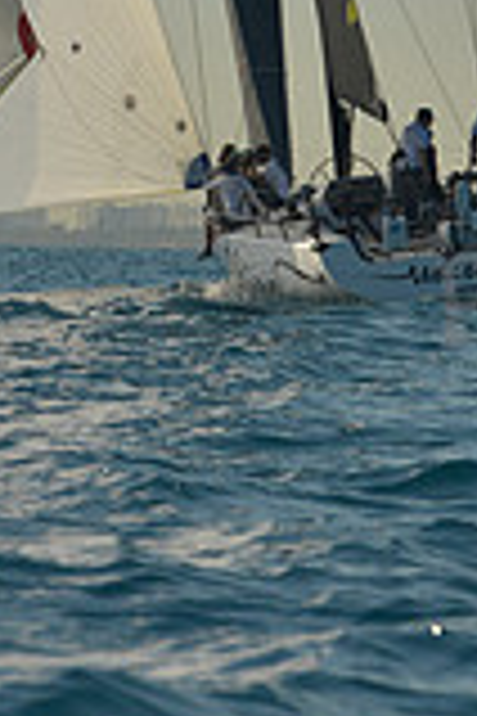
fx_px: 7393
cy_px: -396
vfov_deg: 5.5
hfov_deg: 3.7
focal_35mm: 372
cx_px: 200
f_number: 7.1
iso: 200
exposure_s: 1/800
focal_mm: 102
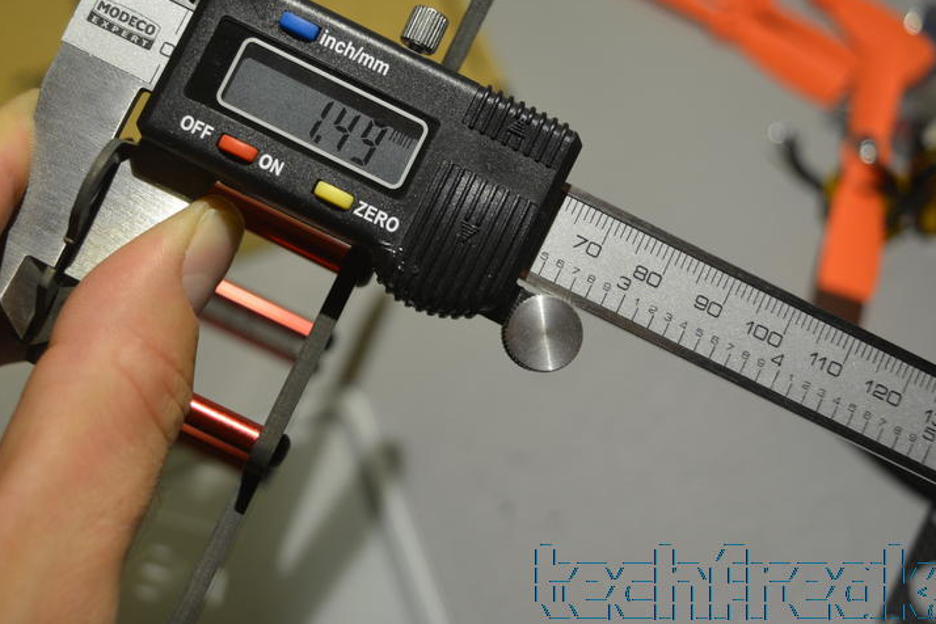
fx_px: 1474
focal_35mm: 57
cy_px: 210
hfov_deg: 35.1
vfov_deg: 23.8
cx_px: 378
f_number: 4.5
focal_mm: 27
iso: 400
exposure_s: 1/80
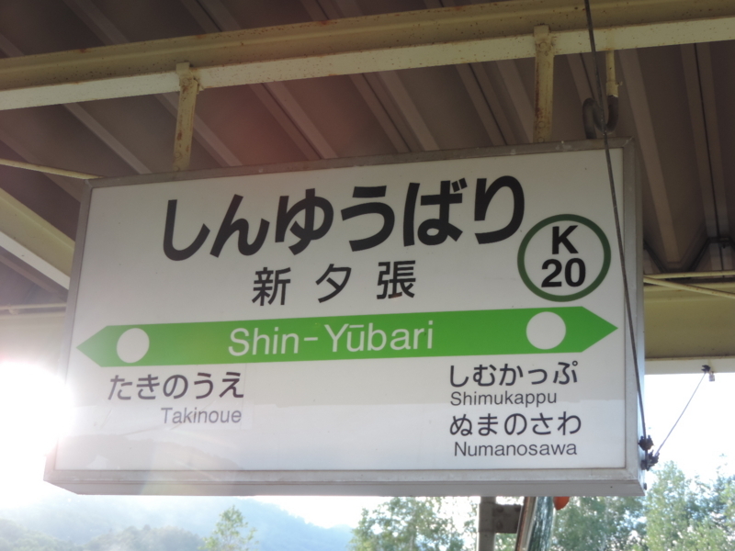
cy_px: 276
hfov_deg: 32.2
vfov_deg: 24.4
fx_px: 1274
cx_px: 368
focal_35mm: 60
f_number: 3.7
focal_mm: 10.7
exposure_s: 1/60
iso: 110
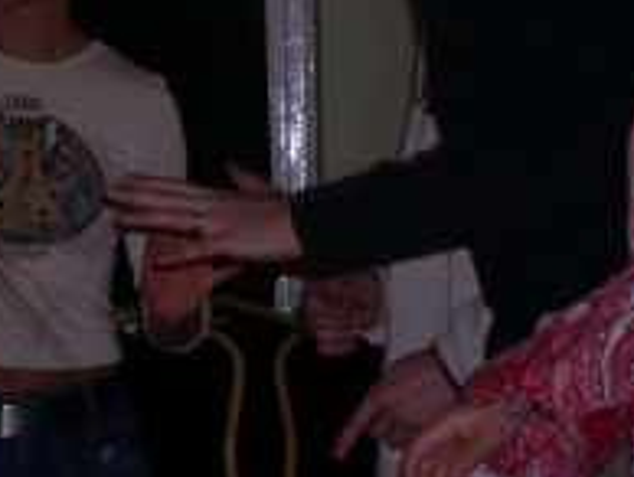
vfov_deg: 5.3
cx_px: 302
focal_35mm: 283
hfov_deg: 7.0
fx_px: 5190
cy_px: -18
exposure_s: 1/60
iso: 400
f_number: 4.6
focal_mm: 20.5
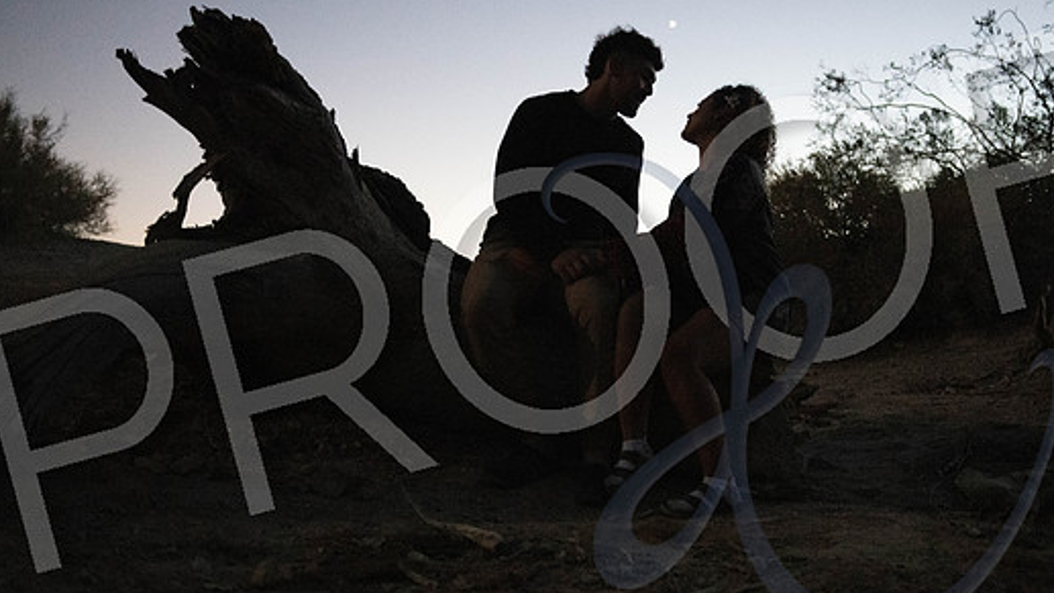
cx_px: 546
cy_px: 315
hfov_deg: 43.7
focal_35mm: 47
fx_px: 1314
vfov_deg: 25.4
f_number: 2.8
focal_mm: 40
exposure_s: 1/15
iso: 25600
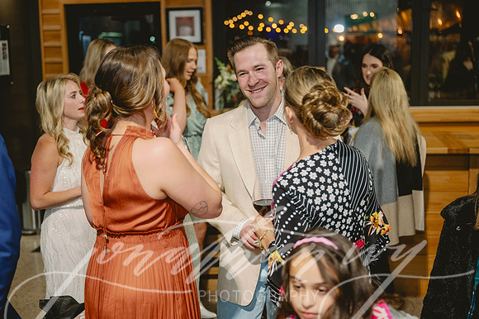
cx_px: 240
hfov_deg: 37.5
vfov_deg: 25.5
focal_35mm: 53
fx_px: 705
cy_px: 160
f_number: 2.8
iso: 1250
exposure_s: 1/160
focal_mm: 53
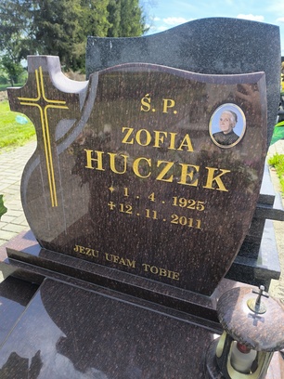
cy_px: 190
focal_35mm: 23
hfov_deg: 58.9
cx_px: 142
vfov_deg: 73.9
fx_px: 252
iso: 50
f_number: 1.65
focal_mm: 6.14
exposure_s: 1/408
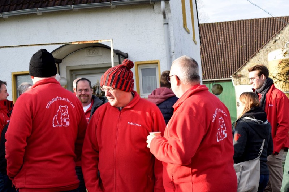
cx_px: 144
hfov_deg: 27.0
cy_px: 96
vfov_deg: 18.2
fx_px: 602
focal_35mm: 75
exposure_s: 1/250
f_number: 8
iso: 320
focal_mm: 50
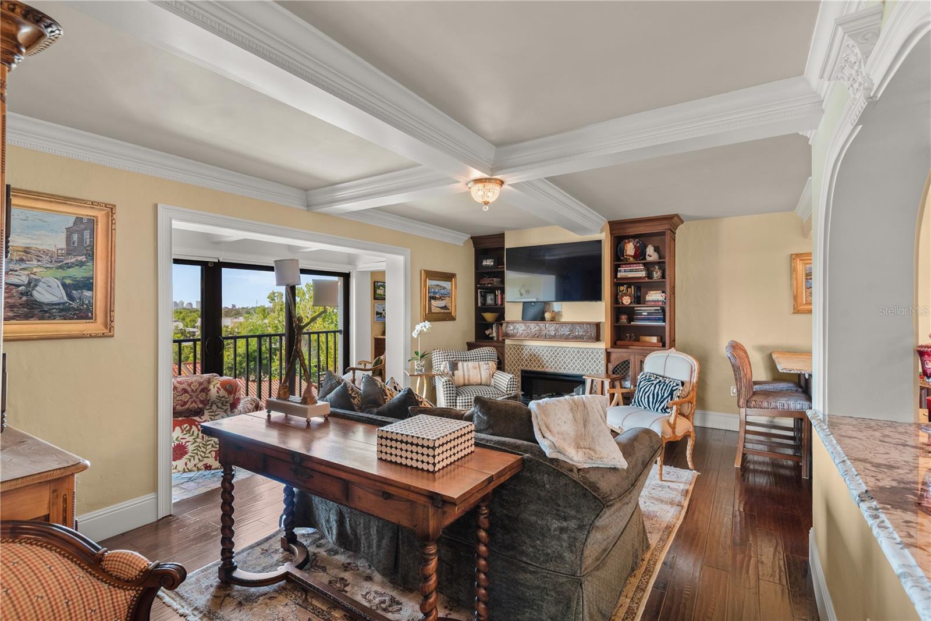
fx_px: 414
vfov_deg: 73.8
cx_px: 466
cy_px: 310
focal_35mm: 16
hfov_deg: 96.7
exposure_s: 1.3
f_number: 8
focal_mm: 16
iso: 320
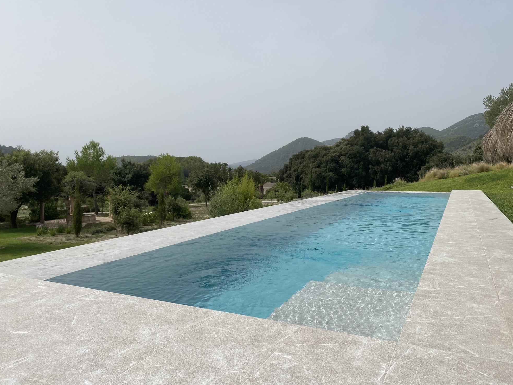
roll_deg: +0.3
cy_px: 187
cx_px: 259
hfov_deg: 65.3
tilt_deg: -3.3
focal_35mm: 27
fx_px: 400
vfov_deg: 51.3
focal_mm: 4.25
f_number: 1.8
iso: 32
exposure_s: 1/5747
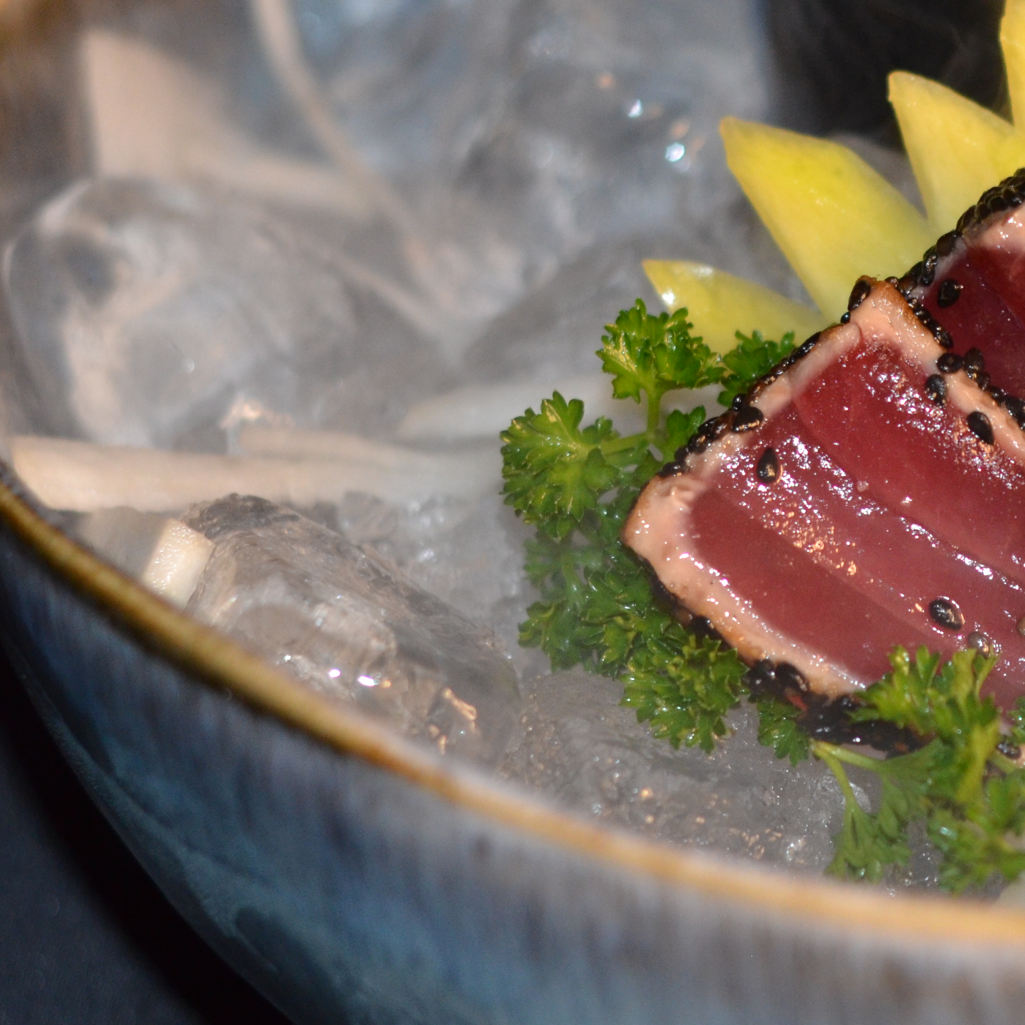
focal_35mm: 159
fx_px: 5327
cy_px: 351
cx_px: 1263
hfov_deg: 10.8
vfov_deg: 11.0
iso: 800
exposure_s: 1/60
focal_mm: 50
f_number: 2.8
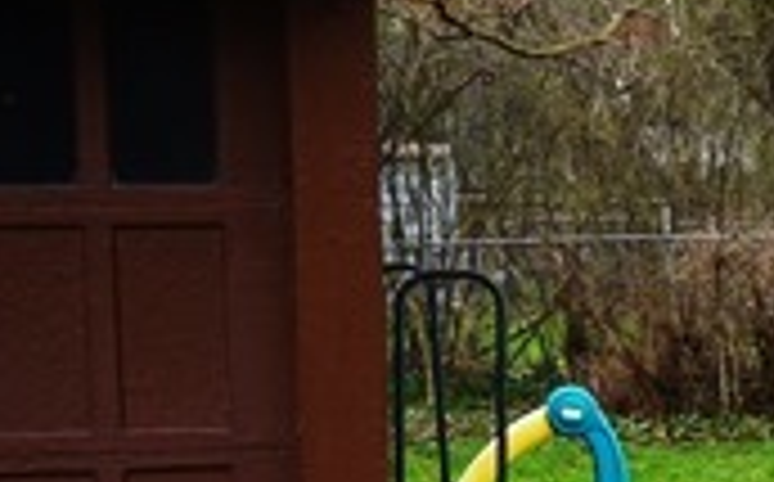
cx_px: 1395
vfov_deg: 8.8
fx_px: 3118
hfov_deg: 12.8
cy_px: 538
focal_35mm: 148
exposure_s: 1/125
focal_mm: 39
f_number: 9
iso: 100
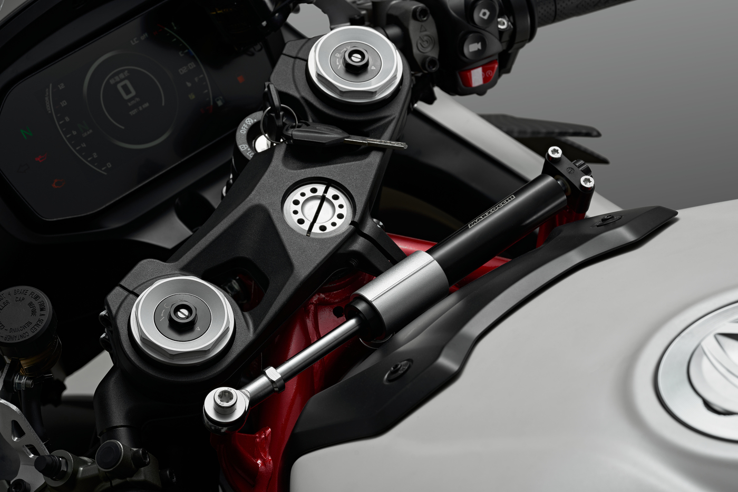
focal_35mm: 105
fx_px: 2153
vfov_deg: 13.0
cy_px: 246
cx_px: 369
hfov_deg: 19.5
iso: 100
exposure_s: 1/125
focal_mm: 105
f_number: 11
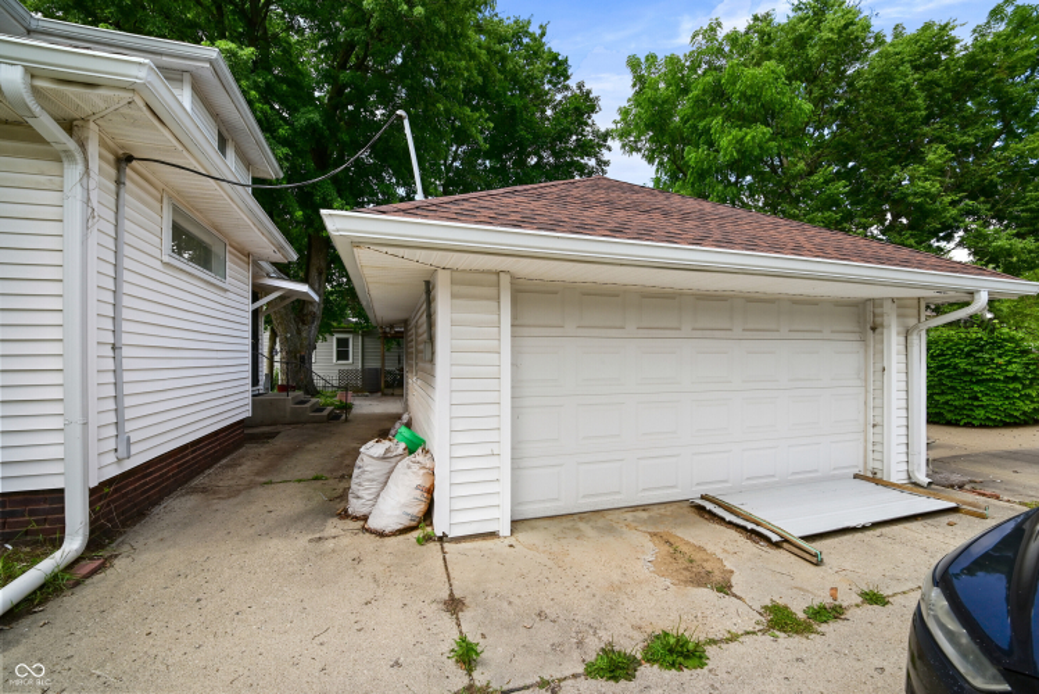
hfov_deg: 104.2
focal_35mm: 14
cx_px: 520
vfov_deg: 81.3
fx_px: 404
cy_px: 347
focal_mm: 14
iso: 450
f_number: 13
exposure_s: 1/60
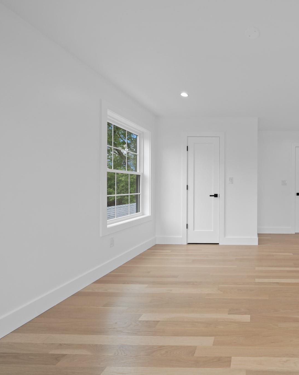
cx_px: 250
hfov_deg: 67.7
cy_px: 188
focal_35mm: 17
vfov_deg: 89.7
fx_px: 188
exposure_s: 1/15
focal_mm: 12
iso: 250
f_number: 8
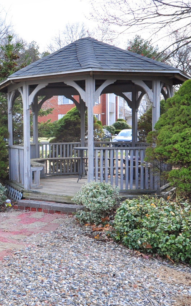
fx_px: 408
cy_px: 146
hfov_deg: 23.3
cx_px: -57
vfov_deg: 41.0
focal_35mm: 49
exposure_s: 1/160
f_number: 8
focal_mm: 14
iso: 200
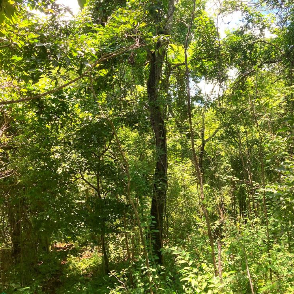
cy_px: 150
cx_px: 200
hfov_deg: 47.5
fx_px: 327
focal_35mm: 34
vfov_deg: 48.4
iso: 20
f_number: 1.8
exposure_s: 1/169
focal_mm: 3.99
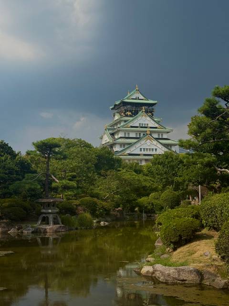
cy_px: 153
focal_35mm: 48
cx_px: 114
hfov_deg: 30.3
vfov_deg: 39.7
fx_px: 423
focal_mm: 6.76
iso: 64
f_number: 1.78
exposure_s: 1/4098
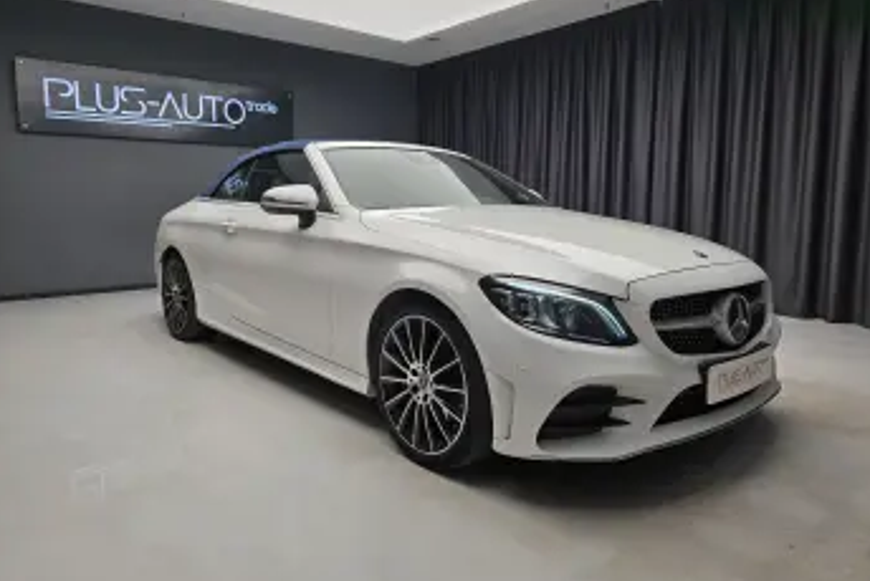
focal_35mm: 25
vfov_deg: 51.3
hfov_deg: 71.5
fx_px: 605
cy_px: 270
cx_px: 440
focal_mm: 6.3
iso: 12
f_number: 1.7
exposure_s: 1/50
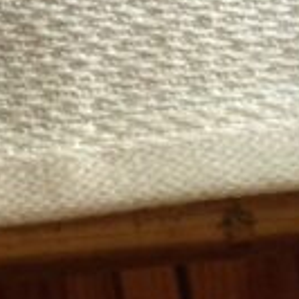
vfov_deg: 6.6
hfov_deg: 7.4
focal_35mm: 225
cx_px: -317
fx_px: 2199
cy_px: -789
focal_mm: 4.13
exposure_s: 1/20
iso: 125
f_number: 2.4
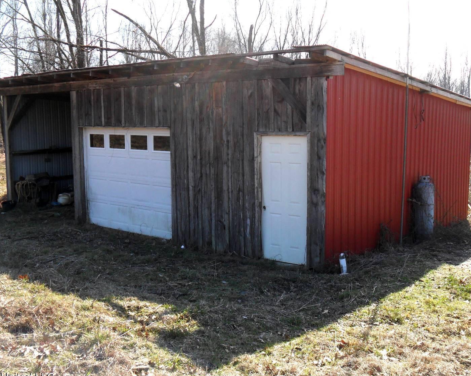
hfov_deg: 46.8
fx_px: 544
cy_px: 194
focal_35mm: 39
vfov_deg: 38.2
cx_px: 242
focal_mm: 6.3
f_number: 3
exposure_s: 1/750
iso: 80
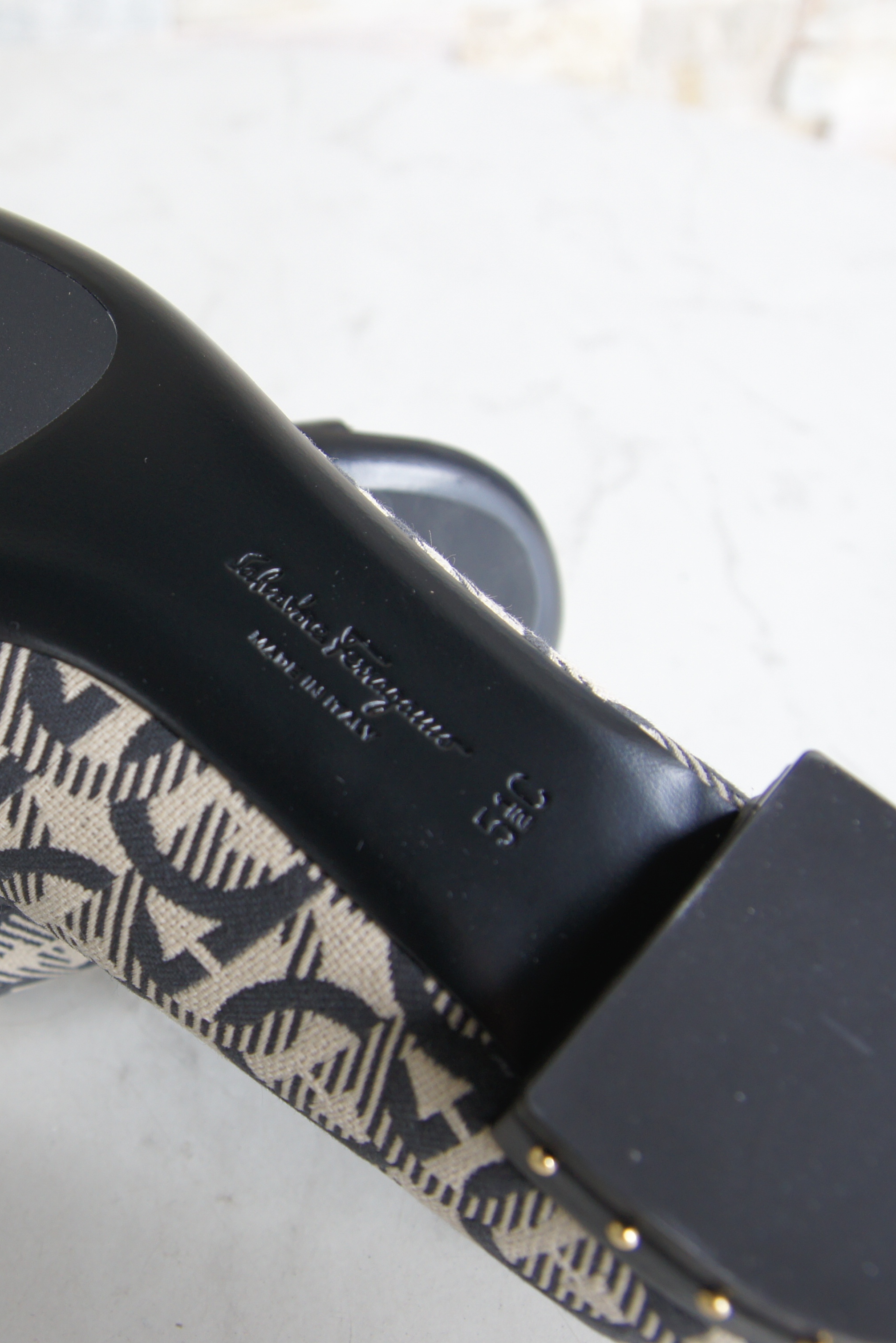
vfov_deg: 49.8
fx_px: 1447
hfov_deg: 32.8
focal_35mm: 39
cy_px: 679
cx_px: 102
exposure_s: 1/40
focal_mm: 17
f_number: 4
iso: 200
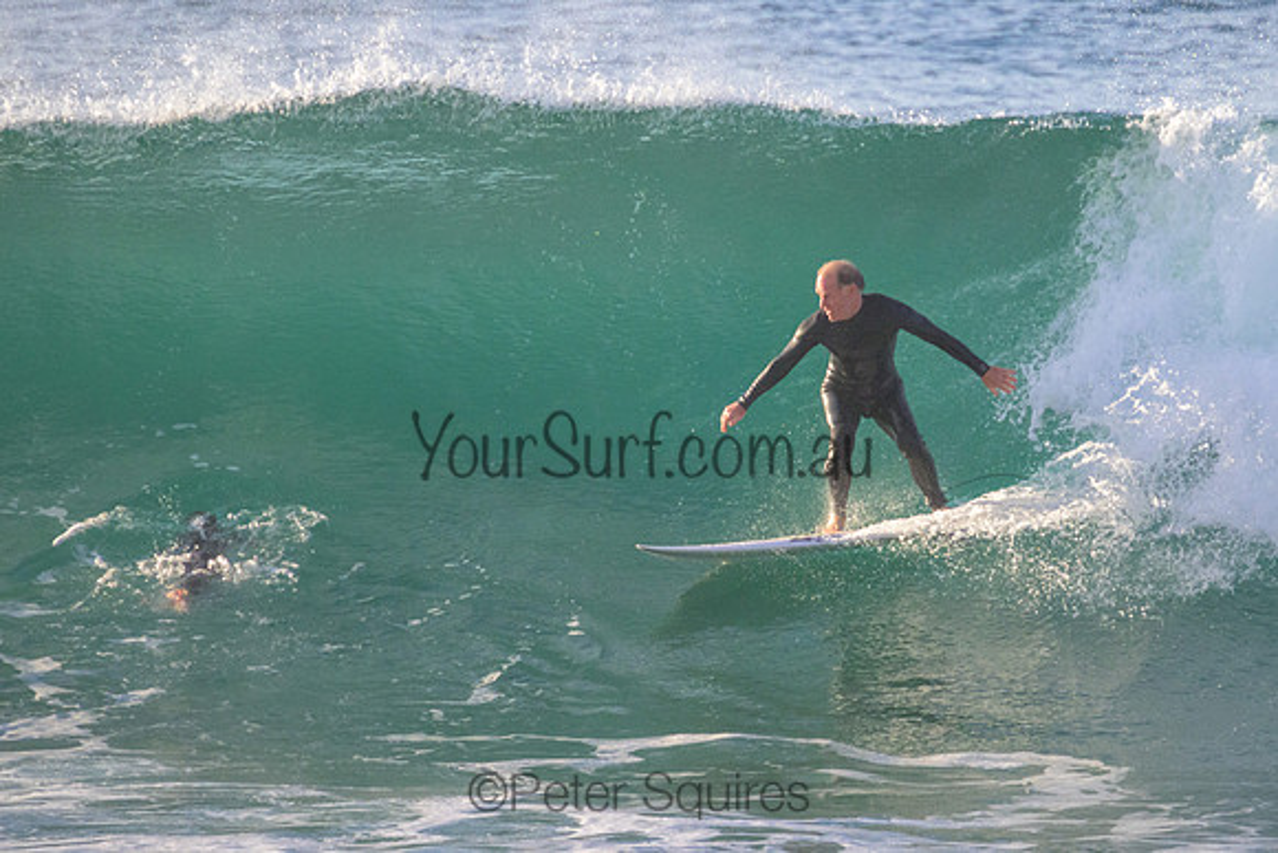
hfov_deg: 2.0
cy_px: 385
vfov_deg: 1.3
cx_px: 733
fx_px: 37020
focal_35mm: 1043
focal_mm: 800
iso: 2500
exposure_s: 1/1600
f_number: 11
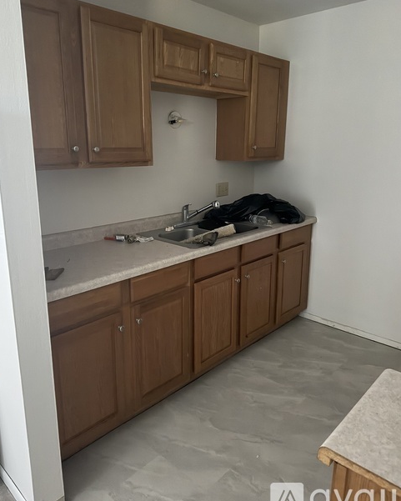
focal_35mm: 26
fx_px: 386
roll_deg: +0.0
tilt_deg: -13.0
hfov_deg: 54.9
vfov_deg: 66.0
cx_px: 197
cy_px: 238
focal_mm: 6.76
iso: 1600
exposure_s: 1/24
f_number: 1.78
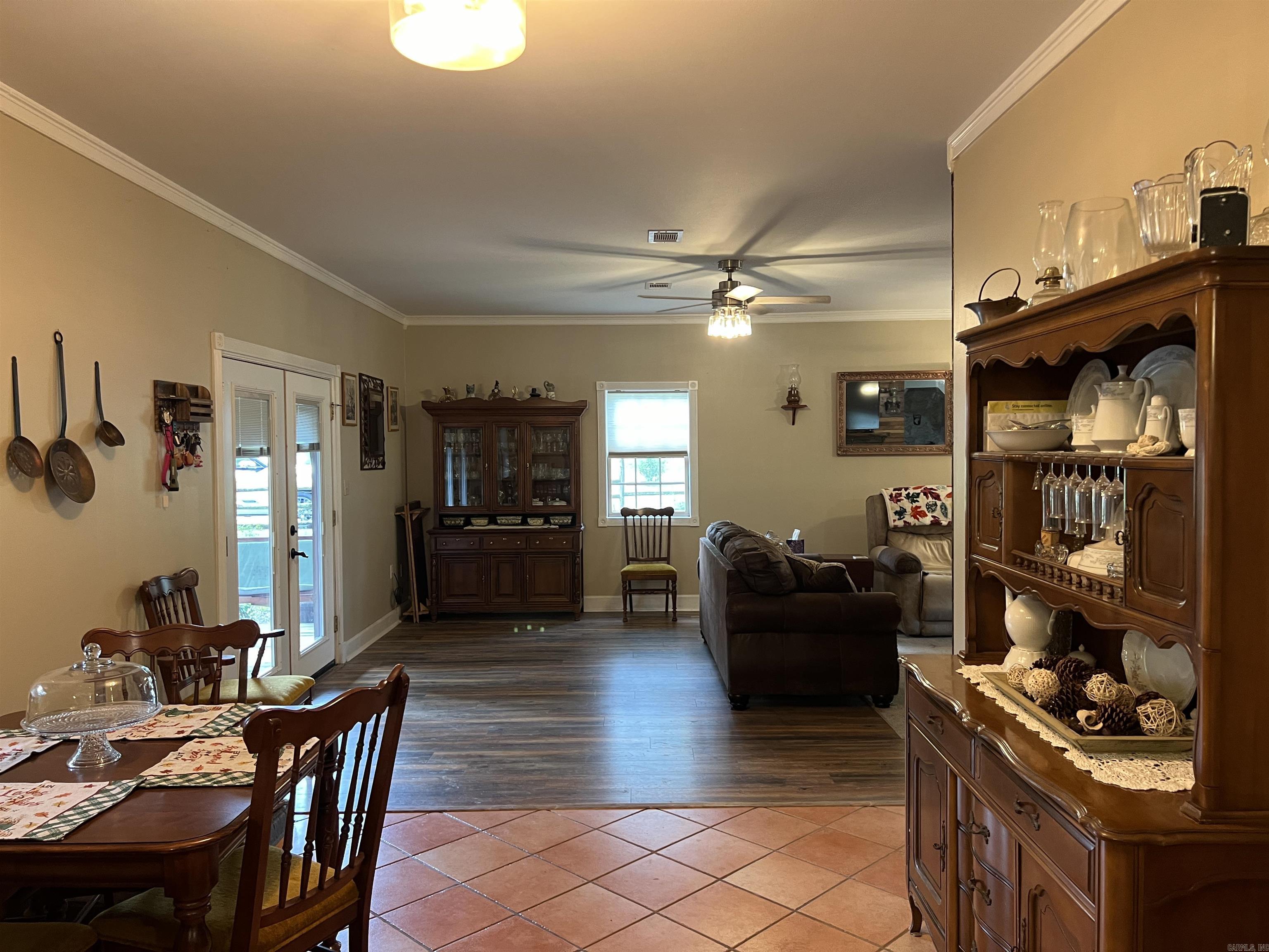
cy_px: 476
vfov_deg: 53.1
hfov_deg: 67.3
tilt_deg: -2.4
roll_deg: +0.6
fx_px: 953
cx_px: 634
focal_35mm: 26
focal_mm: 5.7
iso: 250
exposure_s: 1/60
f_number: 1.5
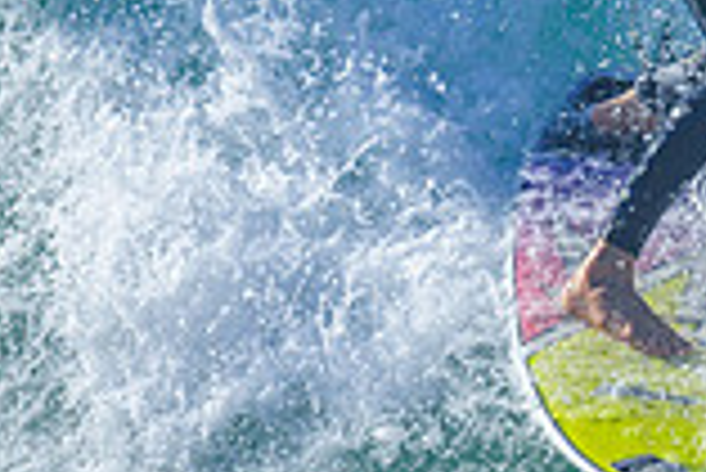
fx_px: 78201
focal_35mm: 3984
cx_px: 1163
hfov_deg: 0.5
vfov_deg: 0.3
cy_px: -293
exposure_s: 1/2000
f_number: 6.3
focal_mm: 800
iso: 280
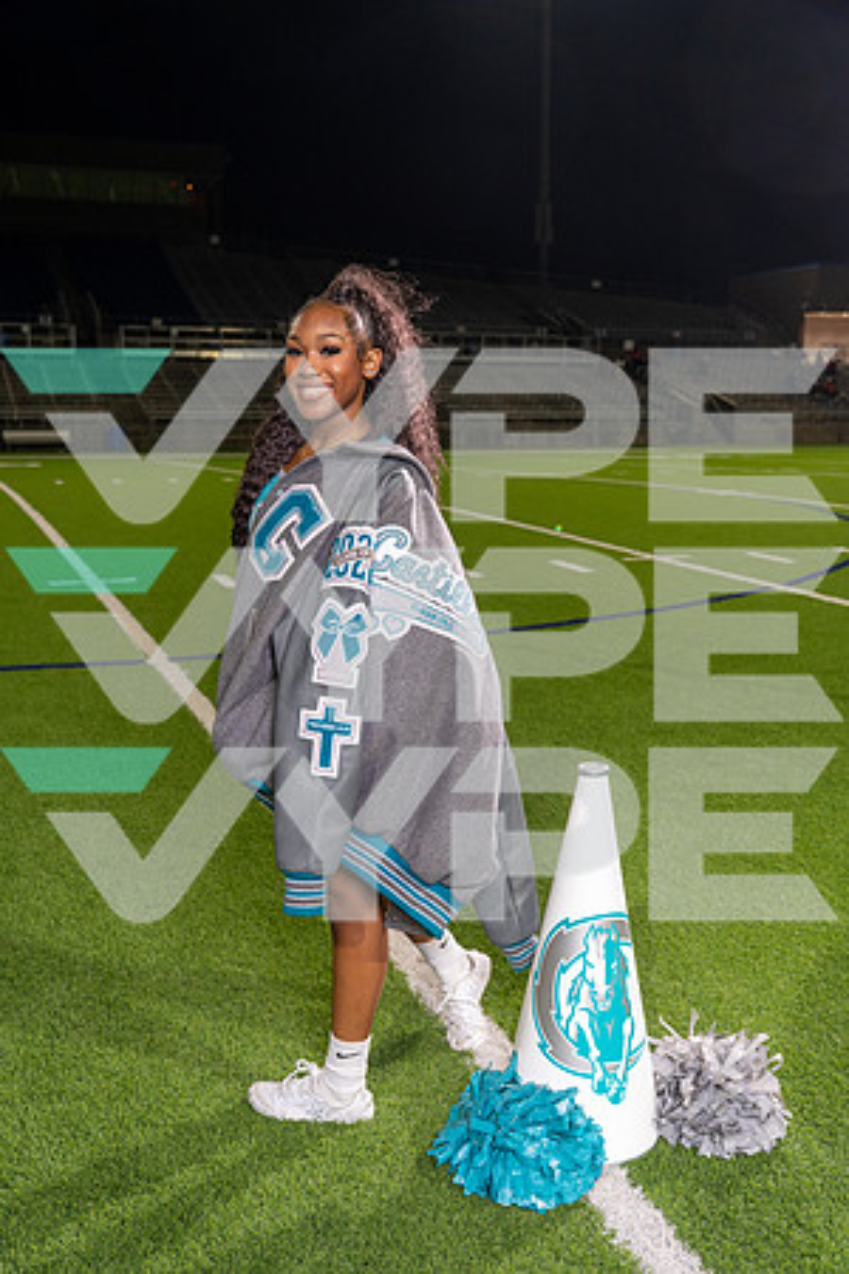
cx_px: 424
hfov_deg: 35.9
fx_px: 1309
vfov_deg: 51.9
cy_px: 637
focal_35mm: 37
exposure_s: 1/250
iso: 640
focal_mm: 37
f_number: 4.5
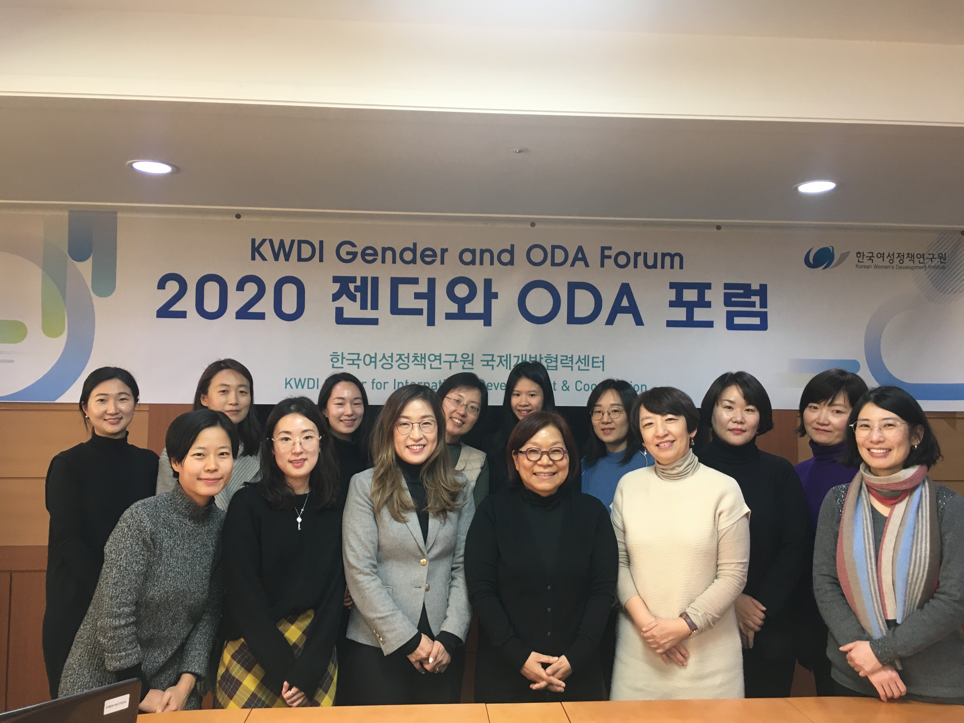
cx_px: 482
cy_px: 362
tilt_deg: +3.5
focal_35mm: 29
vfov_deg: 48.2
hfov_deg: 61.7
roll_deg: -0.6
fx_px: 808
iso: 80
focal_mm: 4.15
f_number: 2.2
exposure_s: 1/30
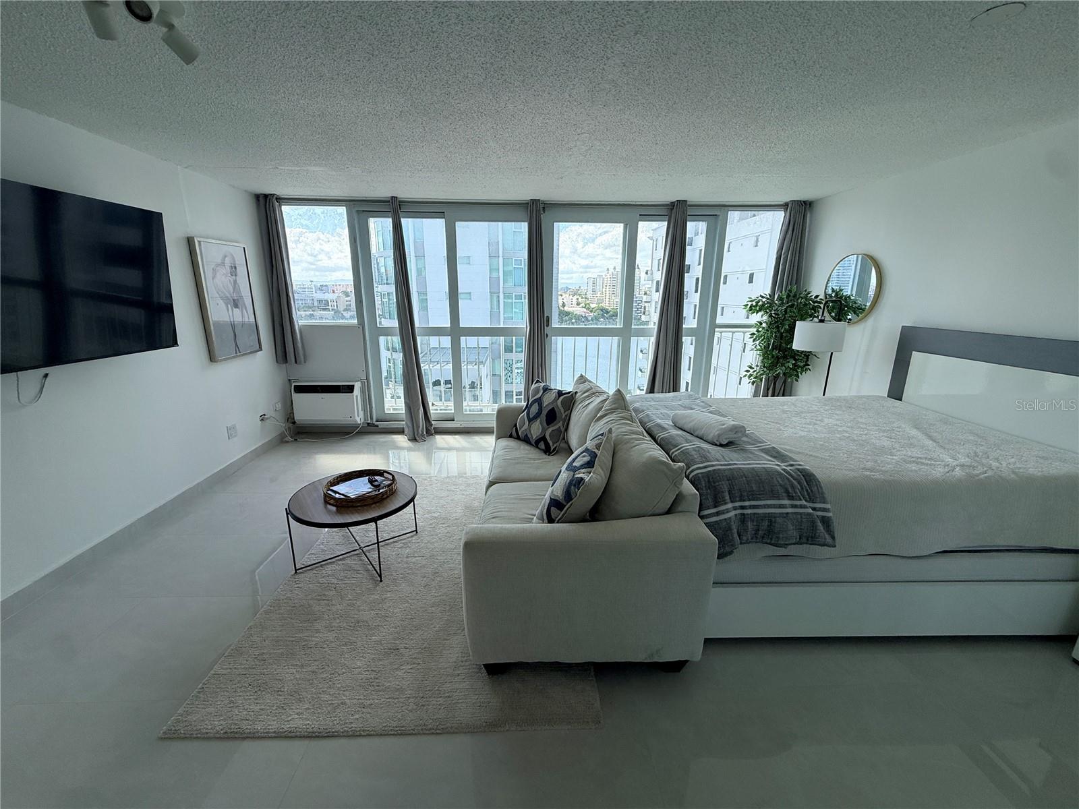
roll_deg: -0.6
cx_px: 540
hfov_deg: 102.1
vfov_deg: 85.7
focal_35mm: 14
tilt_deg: -14.4
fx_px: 436
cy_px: 404
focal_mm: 2.22
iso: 64
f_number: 2.2
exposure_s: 1/1001
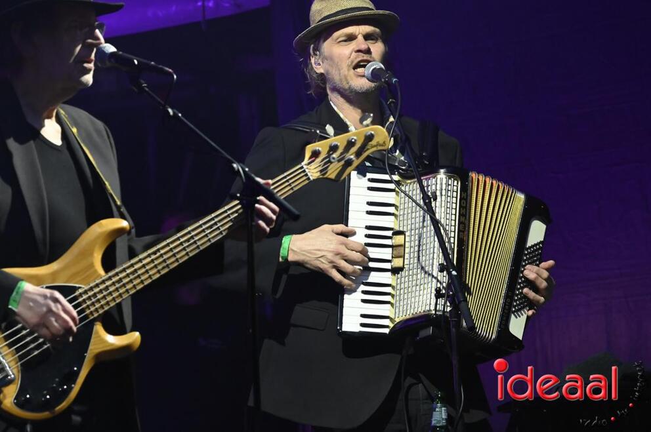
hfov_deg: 5.2
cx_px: 326
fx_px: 7225
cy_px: 216
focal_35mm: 400
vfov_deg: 3.4
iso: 8000
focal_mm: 400
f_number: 10
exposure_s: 1/80
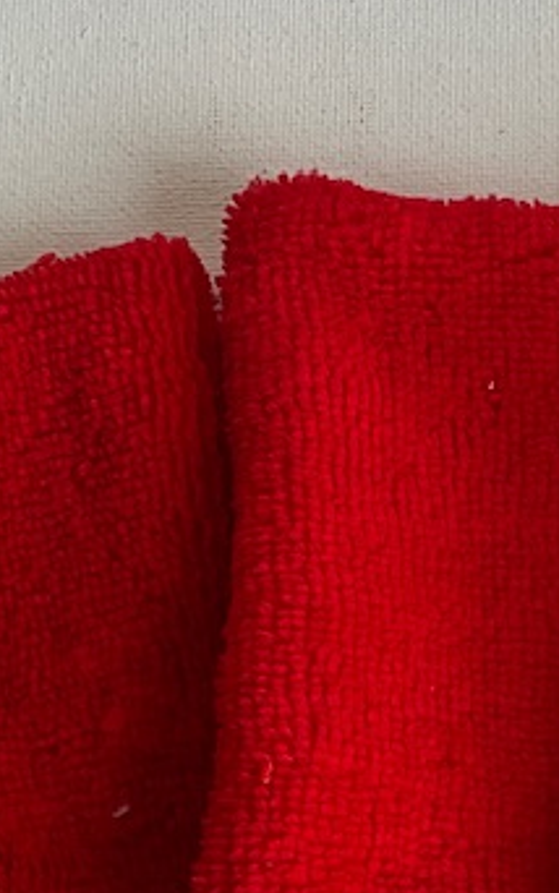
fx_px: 2801
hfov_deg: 11.3
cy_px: 687
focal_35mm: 115
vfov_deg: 18.0
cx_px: 509
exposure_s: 1/116
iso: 20
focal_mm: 3
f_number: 1.8
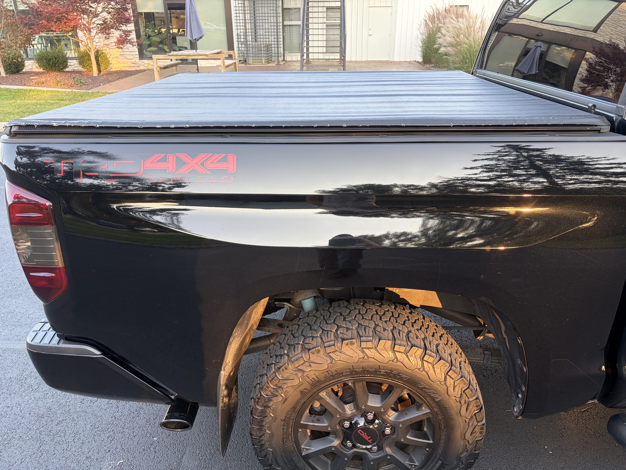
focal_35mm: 26
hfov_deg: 67.3
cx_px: 313
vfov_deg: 53.1
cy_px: 235
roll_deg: +1.0
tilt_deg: -21.2
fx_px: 470
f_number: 1.6
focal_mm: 5.96
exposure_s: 1/121
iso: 80
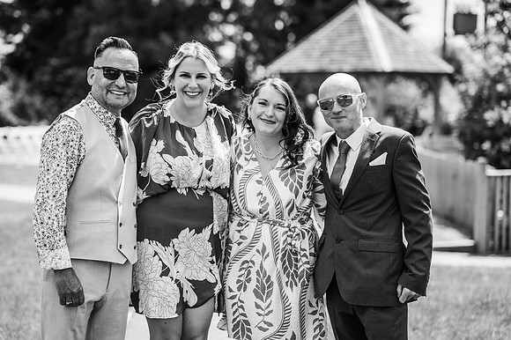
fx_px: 1206
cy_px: 170
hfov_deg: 23.9
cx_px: 256
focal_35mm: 85
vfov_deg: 16.1
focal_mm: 85
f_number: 2.5
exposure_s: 1/1250
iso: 100
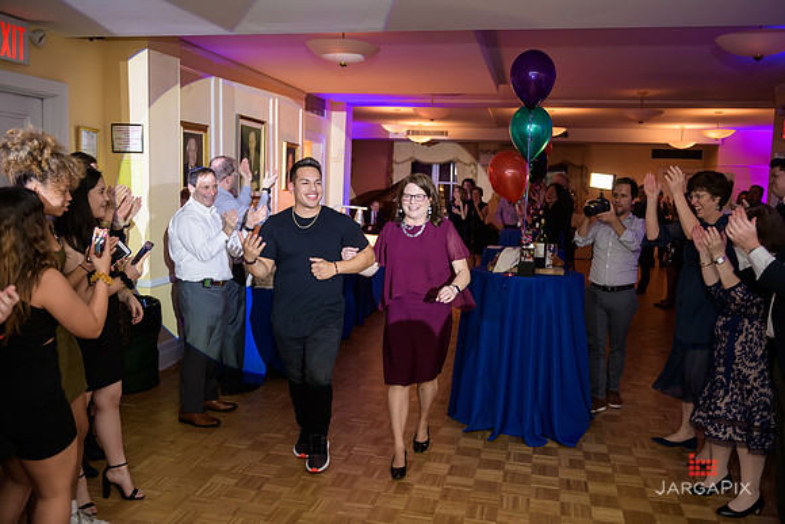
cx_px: 392
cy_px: 262
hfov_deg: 60.3
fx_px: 676
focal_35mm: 31
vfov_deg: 42.3
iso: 800
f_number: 3.2
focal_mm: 31
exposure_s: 1/125
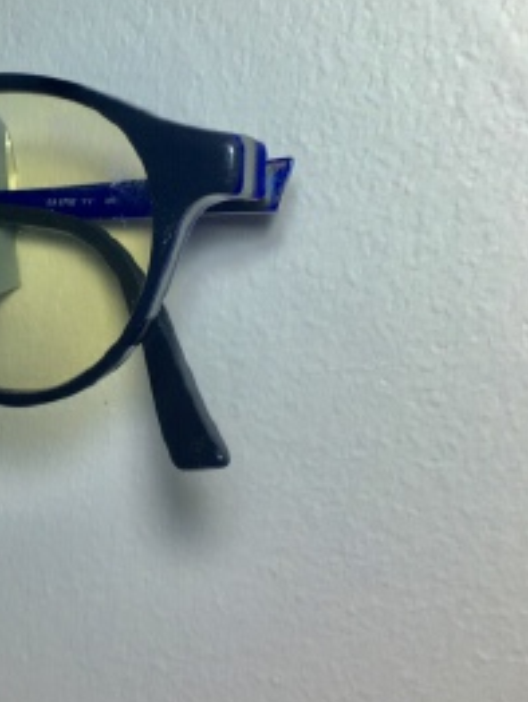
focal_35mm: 59
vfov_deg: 32.5
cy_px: 247
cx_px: 4
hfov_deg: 23.8
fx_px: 1198
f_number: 2.2
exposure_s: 1/262
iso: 25
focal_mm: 4.15
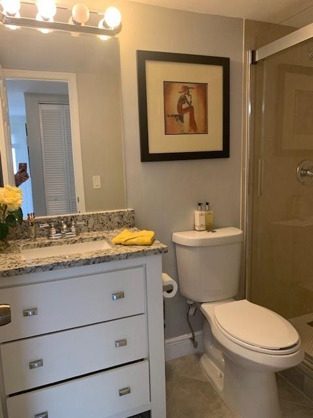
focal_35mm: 26
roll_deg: +1.1
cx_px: 156
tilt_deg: -8.1
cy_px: 209
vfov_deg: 67.3
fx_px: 313
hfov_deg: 53.1
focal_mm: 4.25
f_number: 1.8
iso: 125
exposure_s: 1/60
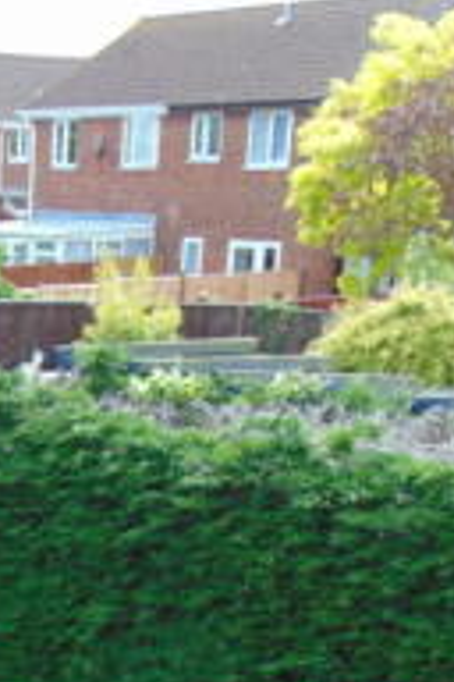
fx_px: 1494
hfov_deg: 16.3
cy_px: 741
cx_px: -144
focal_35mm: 79
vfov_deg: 24.1
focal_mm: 4.5
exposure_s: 1/250
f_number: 3
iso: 80
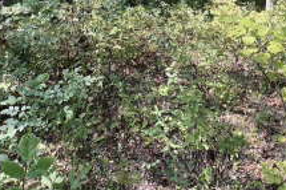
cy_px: -35
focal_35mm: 42
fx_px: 333
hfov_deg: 46.4
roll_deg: +0.4
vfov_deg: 28.0
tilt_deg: -5.0
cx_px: 148
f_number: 1.8
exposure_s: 1/144
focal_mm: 1.57
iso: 32
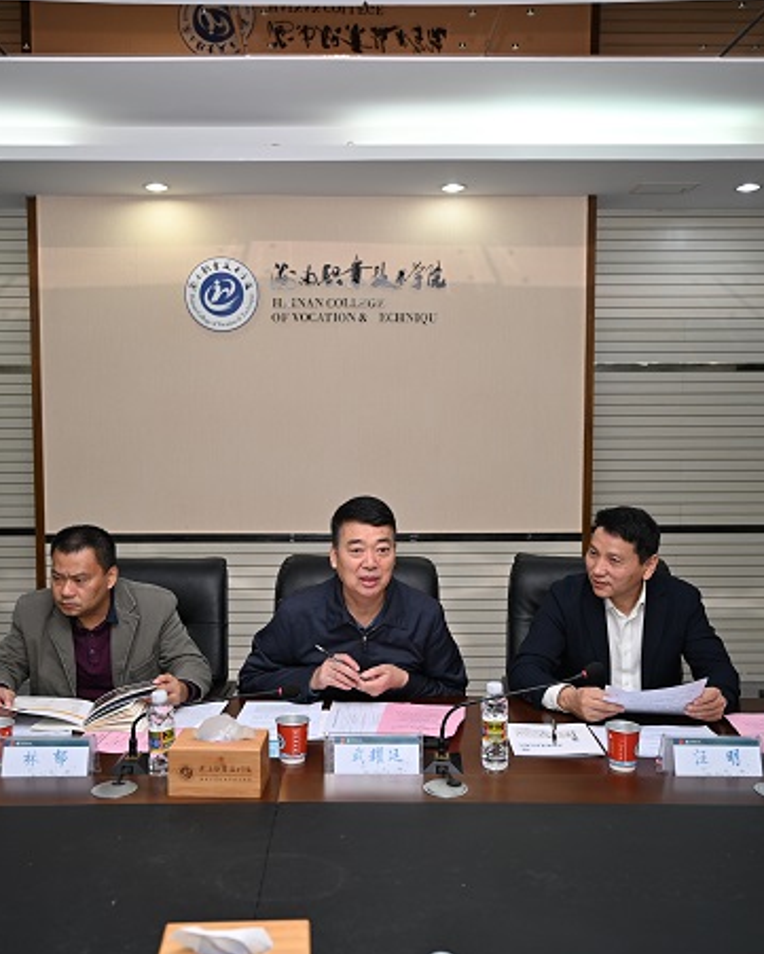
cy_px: 480
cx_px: 353
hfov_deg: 44.9
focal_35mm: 33
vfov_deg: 54.6
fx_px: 925
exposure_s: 1/125
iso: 200
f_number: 2.8
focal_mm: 22.5
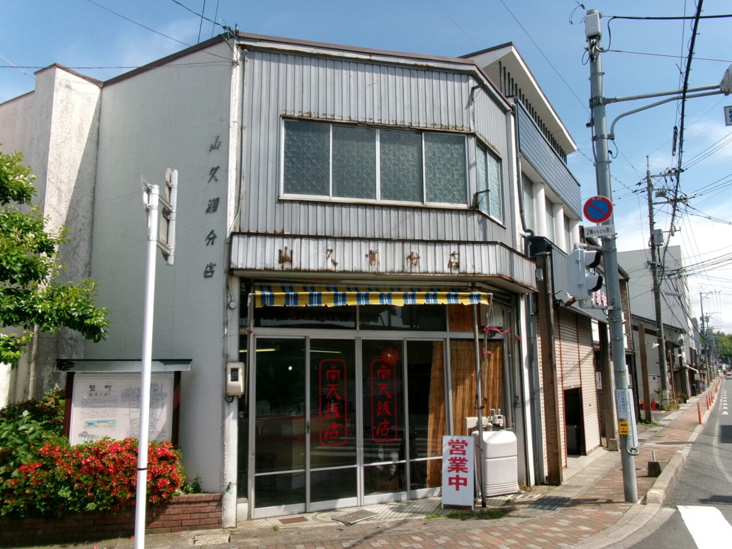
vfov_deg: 49.7
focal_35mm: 28
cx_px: 366
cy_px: 274
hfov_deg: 63.4
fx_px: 592
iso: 100
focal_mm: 5.1
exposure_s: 1/120
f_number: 10.8
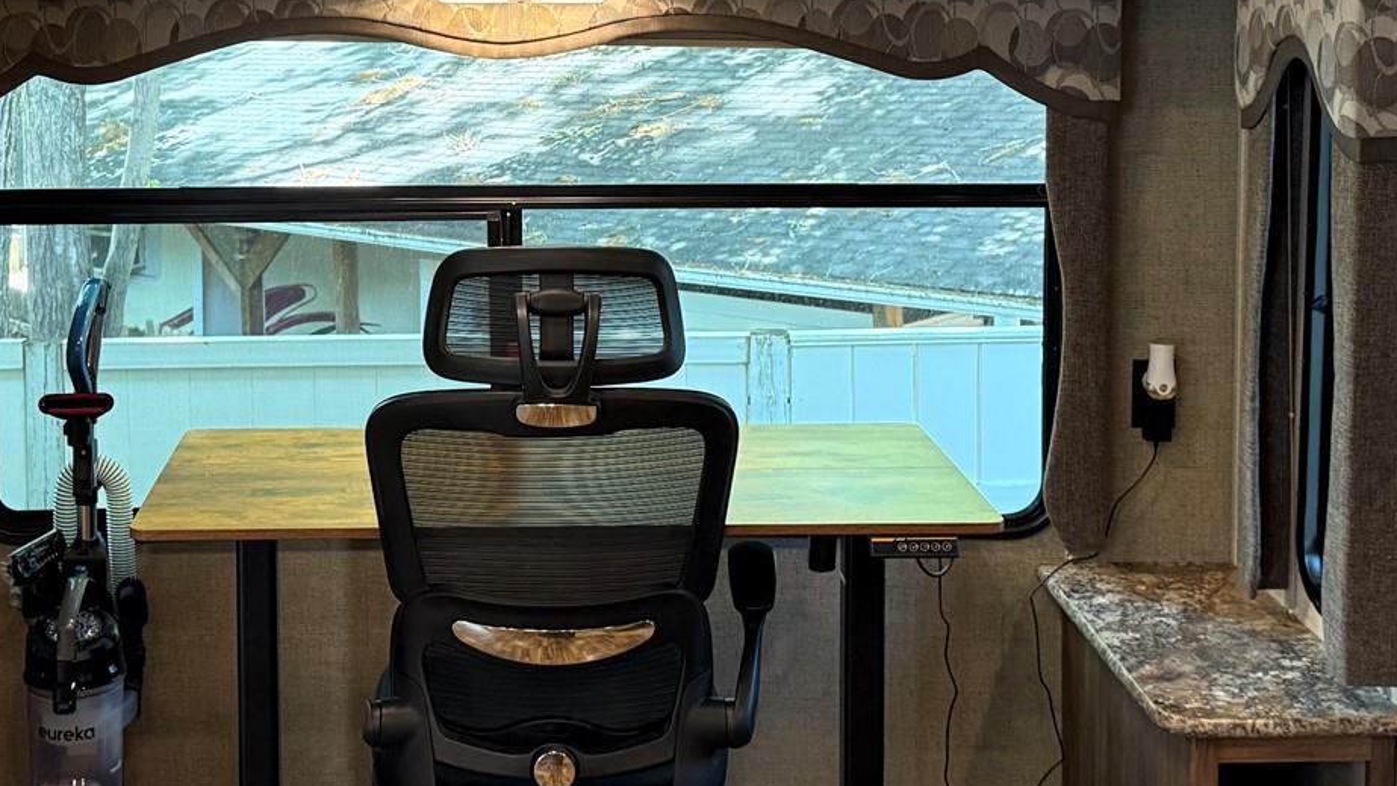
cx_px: 506
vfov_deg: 20.5
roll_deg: +1.0
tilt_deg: -4.4
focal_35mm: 58
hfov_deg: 35.8
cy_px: 139
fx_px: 2148
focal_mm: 6.76
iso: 320
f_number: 1.78
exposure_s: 1/60
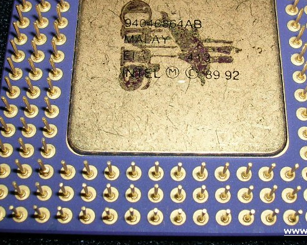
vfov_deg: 25.3
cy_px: 82
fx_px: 545
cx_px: 170
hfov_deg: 31.4
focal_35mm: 60
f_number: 5
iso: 50
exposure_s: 1/60.1
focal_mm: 6.4
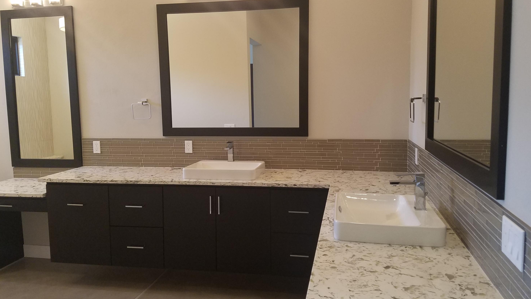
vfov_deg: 40.1
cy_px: 128
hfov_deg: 66.1
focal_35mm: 29
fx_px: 408
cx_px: 268
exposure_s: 1/60
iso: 160
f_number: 1.7
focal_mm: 4.2
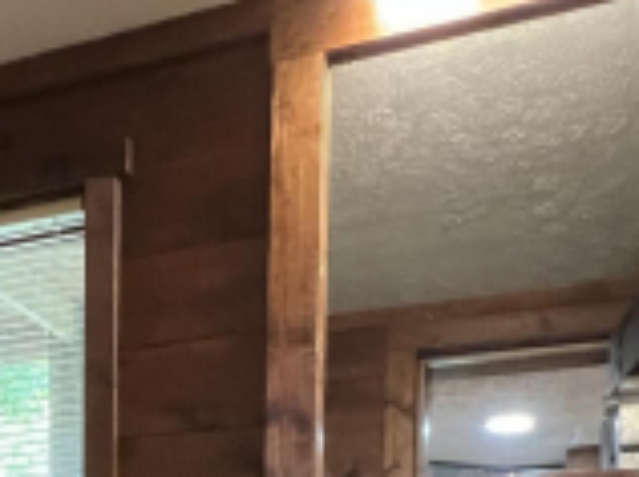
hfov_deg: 32.5
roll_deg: -0.4
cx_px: 18
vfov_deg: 21.9
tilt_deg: -4.5
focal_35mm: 55
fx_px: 1014
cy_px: 724
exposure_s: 1/40
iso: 640
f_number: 1.8
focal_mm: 1.57
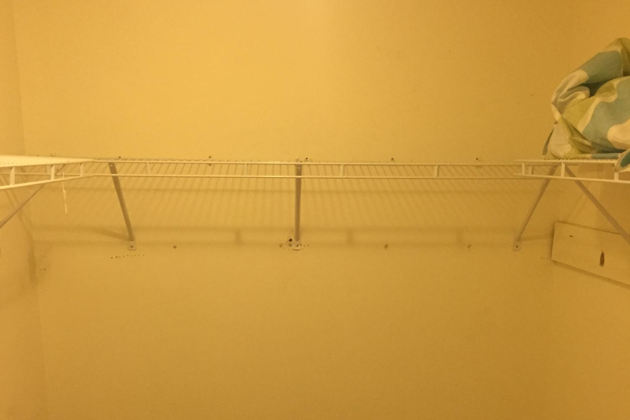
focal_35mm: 41
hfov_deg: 47.4
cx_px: 310
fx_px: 718
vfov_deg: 32.0
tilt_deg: -10.4
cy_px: 320
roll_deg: -0.3
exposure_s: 1/30
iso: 160
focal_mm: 4.15
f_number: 2.2
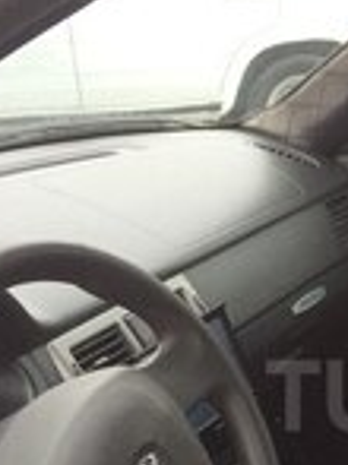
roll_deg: +2.1
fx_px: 1316
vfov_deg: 19.8
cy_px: 395
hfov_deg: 14.2
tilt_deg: -25.3
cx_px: 509
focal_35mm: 98
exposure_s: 1/198
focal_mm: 4.15
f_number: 2.2
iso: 32
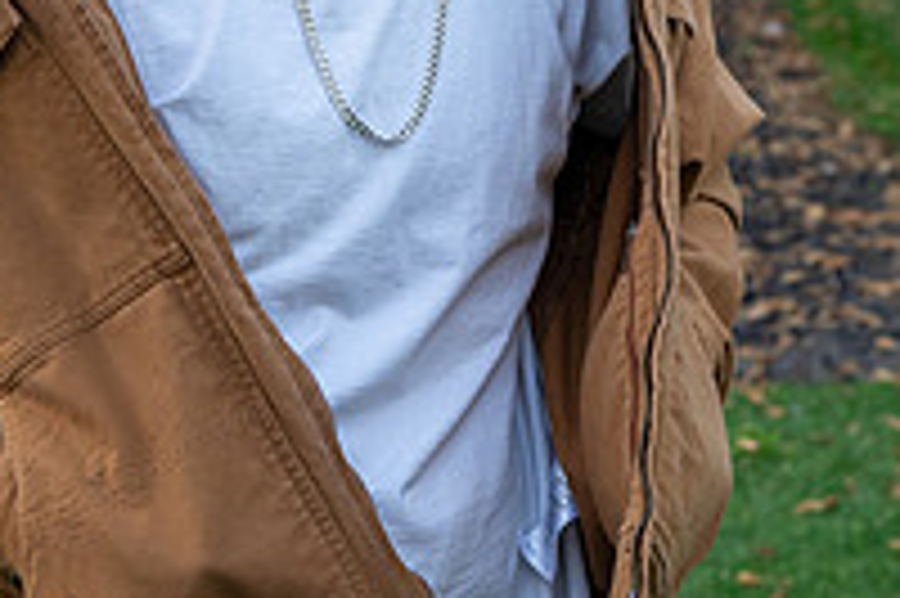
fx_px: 5021
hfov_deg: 10.2
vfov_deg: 6.7
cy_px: -238
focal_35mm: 201
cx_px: 194
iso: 1250
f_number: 6.3
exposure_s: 1/320
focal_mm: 66
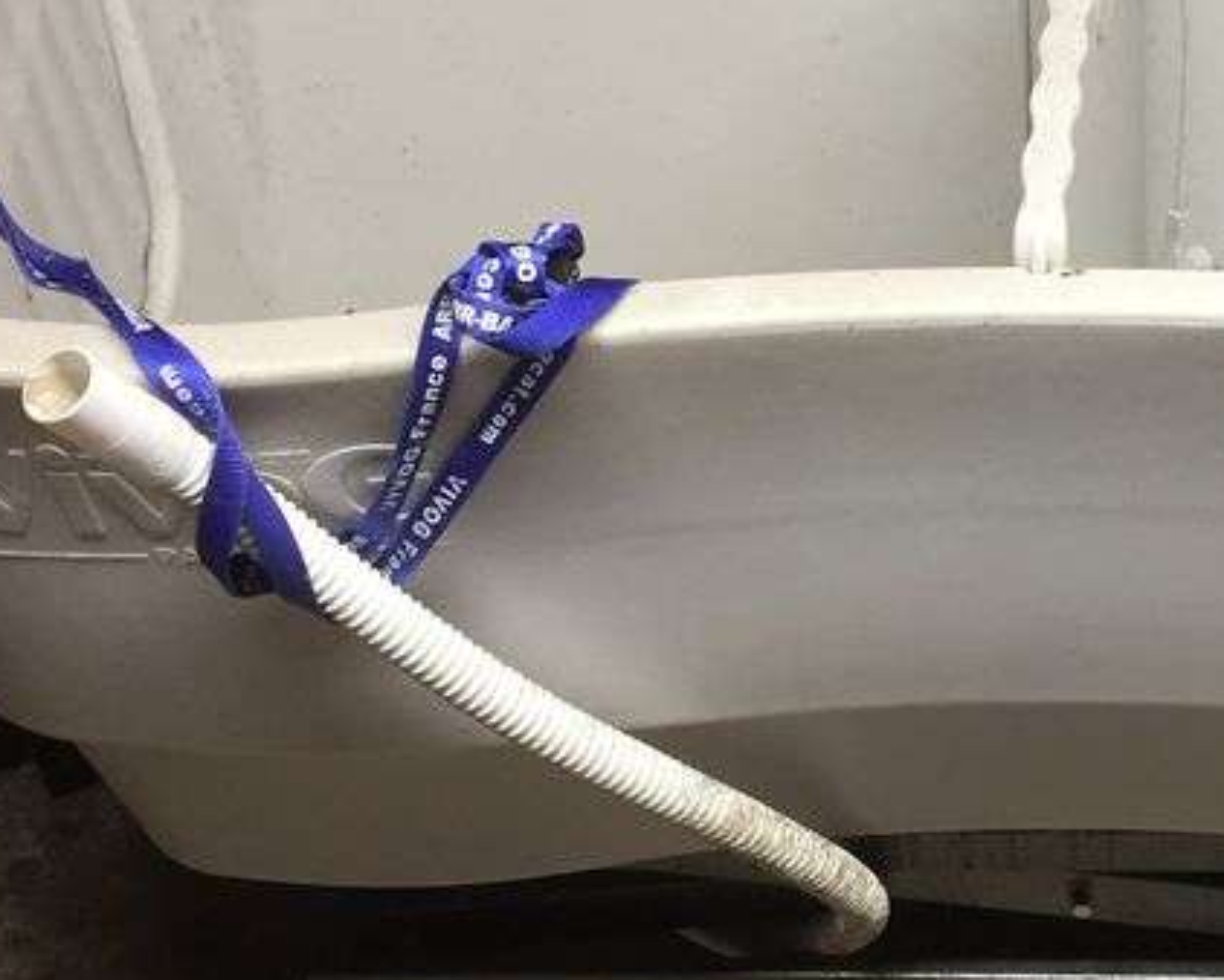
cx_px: 1134
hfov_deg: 27.2
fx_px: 2428
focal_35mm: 67
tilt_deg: -36.3
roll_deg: +0.8
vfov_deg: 22.8
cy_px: 478
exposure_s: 1/33
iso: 80
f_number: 2.2
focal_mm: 4.15
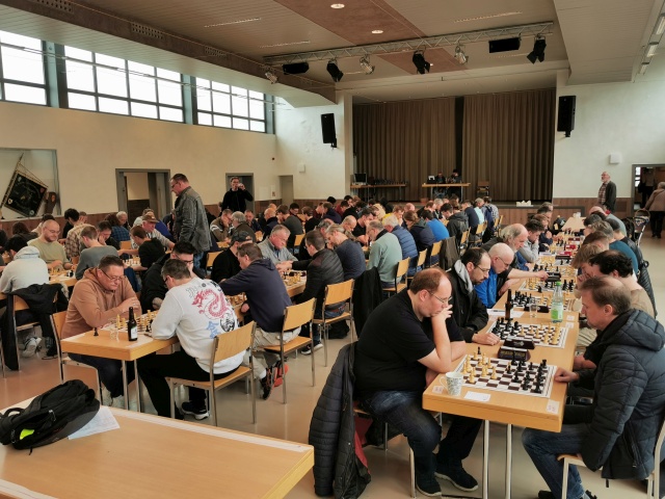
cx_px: 332
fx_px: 557
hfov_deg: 61.7
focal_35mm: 29
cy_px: 250
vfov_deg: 48.2
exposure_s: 1/166
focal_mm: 5.56
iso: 50
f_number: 1.6
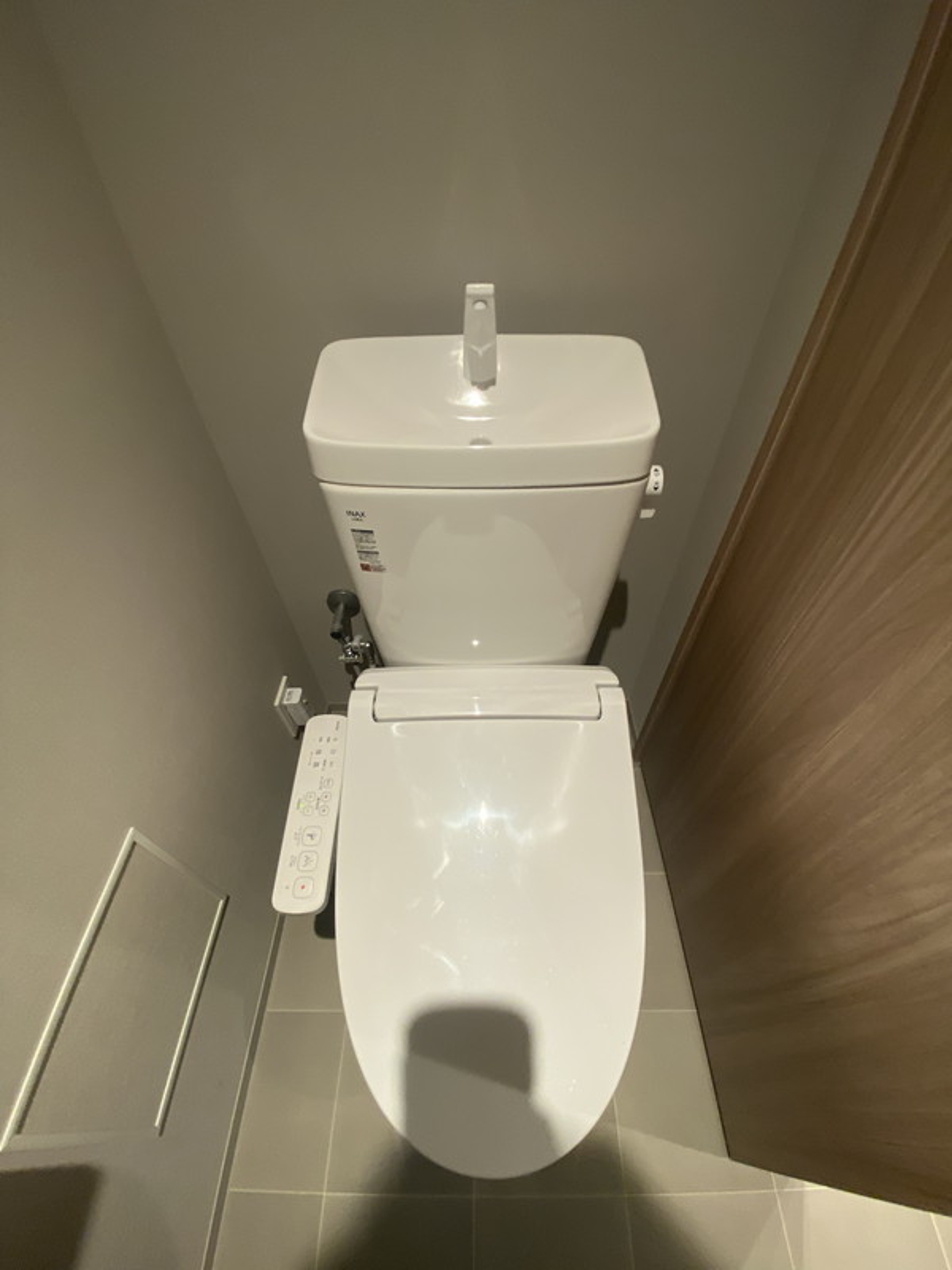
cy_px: 635
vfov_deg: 106.2
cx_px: 476
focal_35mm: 13
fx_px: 477
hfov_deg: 89.9
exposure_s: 1/50
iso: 125
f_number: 2.4
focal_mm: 1.54
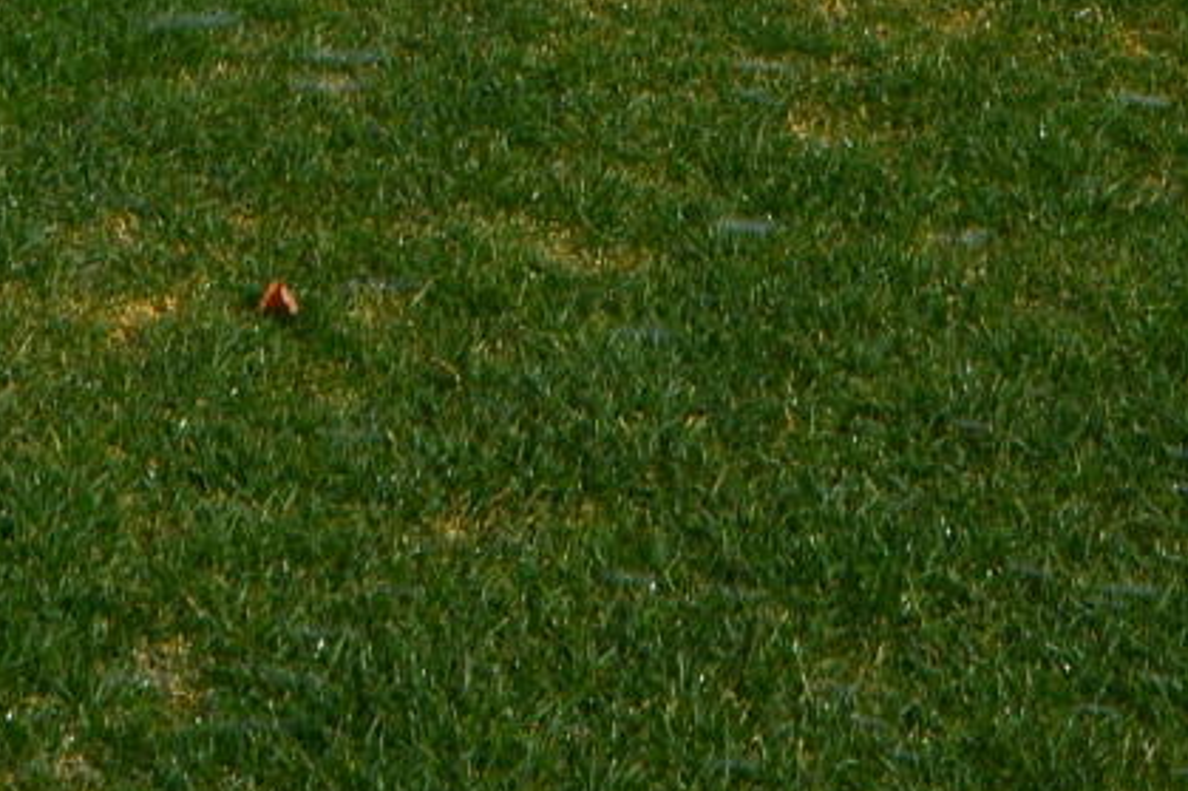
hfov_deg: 9.6
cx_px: 819
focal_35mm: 215
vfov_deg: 5.9
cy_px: -1667
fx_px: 7092
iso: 200
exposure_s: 1/320
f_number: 10
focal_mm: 20
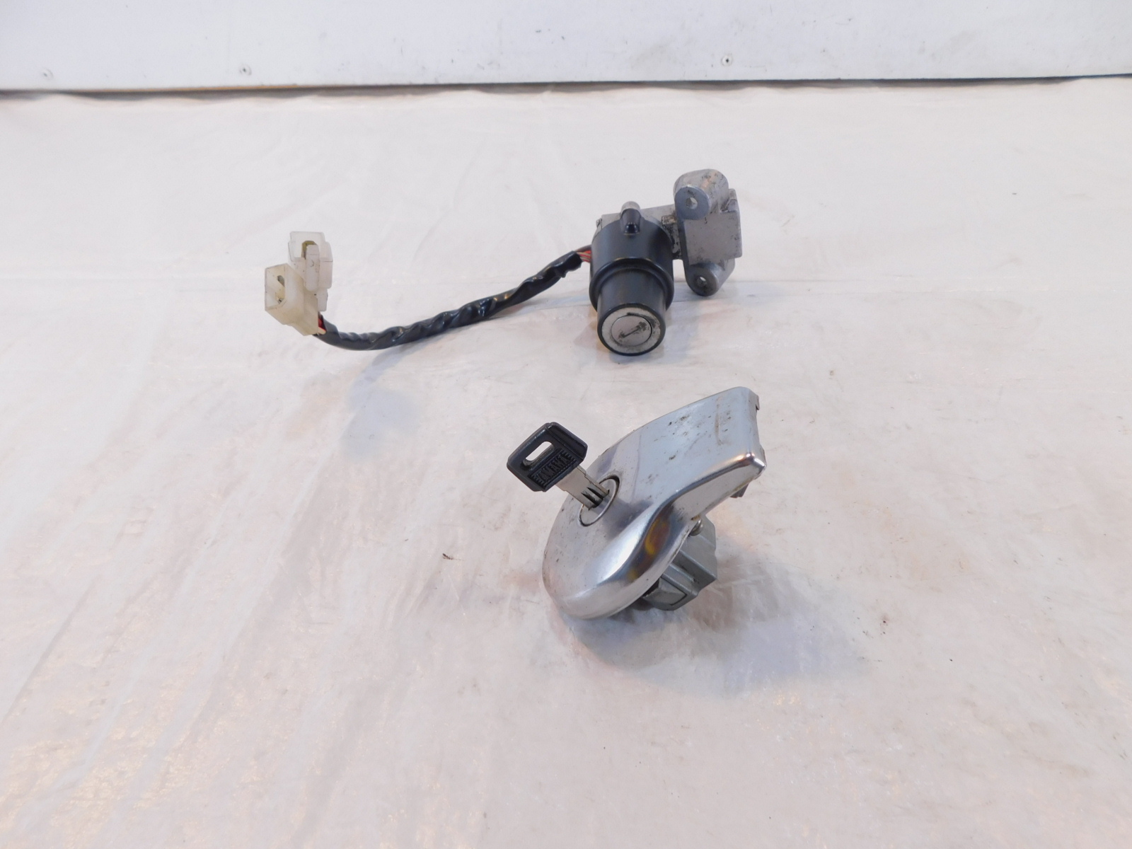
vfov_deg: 58.9
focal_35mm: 23
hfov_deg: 73.9
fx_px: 752
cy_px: 424
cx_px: 566
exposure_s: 1/30
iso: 140
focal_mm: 4
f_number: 3
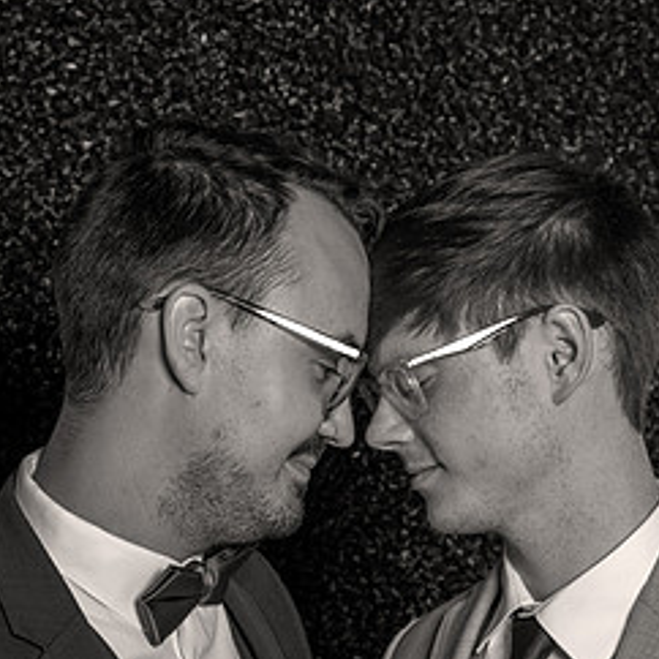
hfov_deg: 21.9
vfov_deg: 21.5
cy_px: 572
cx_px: 351
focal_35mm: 79
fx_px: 1702
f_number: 5
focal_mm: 50
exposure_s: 1/125
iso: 100
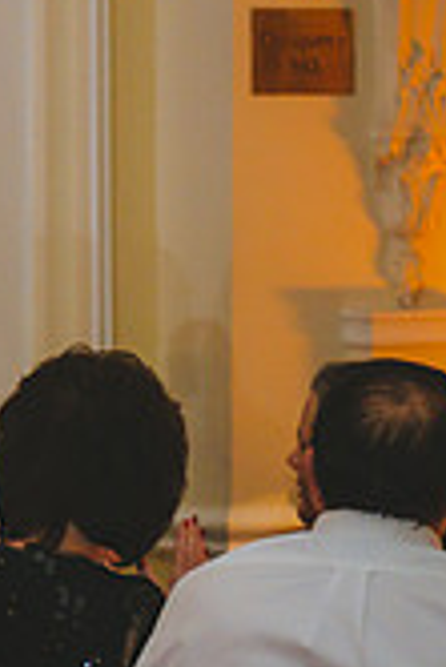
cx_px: -627
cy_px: 490
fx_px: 4005
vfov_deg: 9.5
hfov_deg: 6.1
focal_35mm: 216
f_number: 2.8
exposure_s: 1/100
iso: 2000
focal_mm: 62
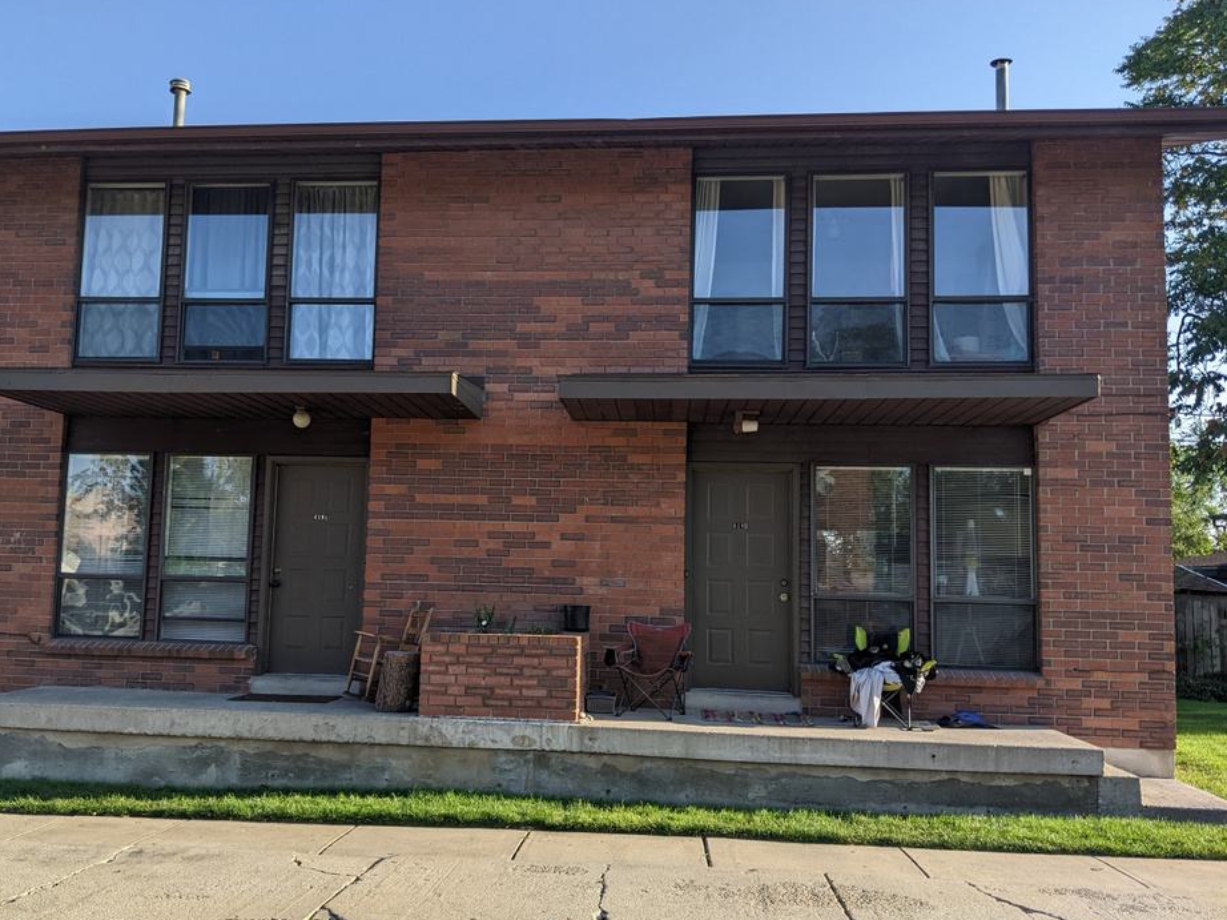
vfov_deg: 46.8
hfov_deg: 59.8
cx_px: 547
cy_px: 481
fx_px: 1063
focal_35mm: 30
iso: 45
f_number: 1.8
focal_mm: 4.44
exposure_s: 1/939
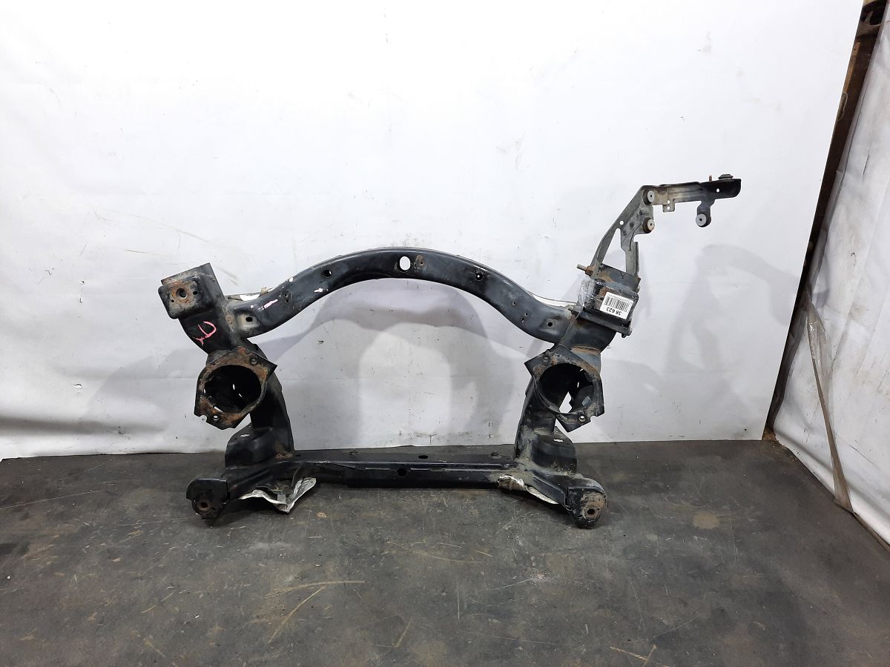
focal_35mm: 25
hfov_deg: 69.4
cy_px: 334
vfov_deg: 54.9
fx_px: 643
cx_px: 445
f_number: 2
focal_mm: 4.6
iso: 200
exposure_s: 1/50
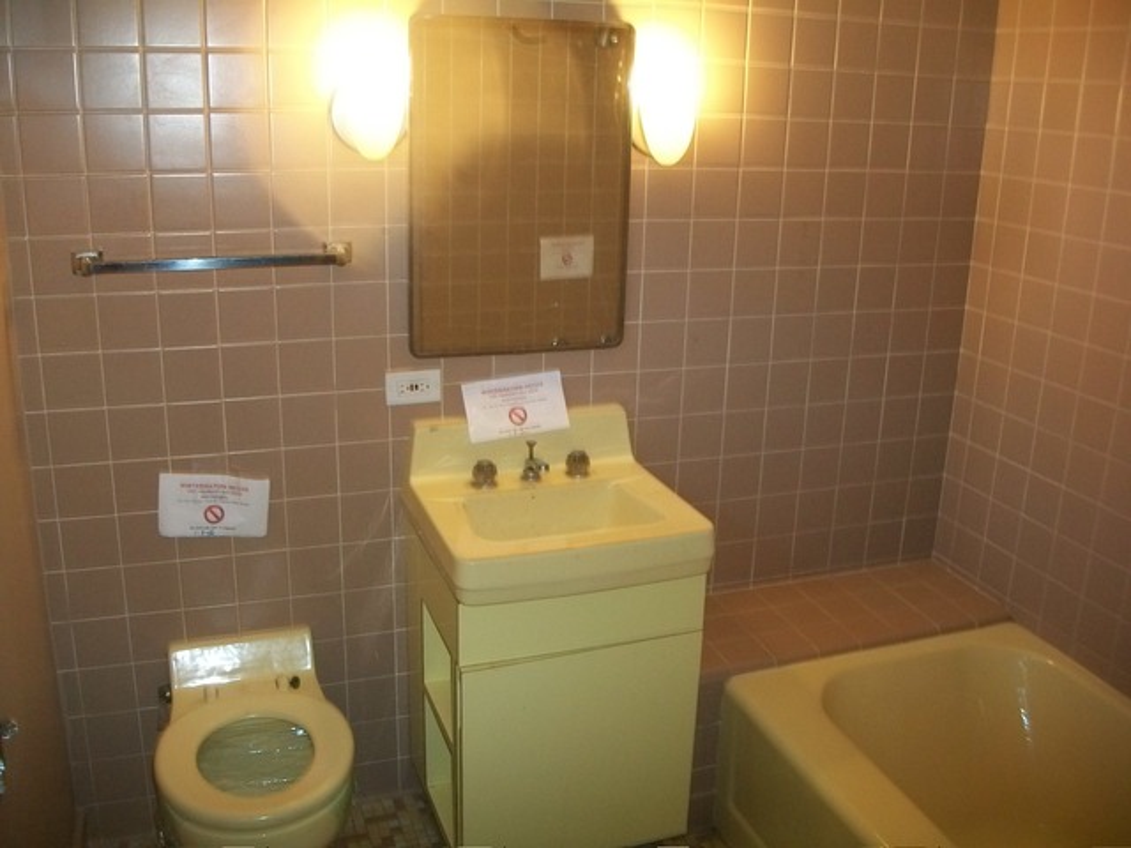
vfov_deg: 44.2
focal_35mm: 32
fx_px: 1046
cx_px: 566
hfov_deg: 56.8
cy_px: 424
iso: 160
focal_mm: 5.7
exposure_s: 1/30
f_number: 2.9
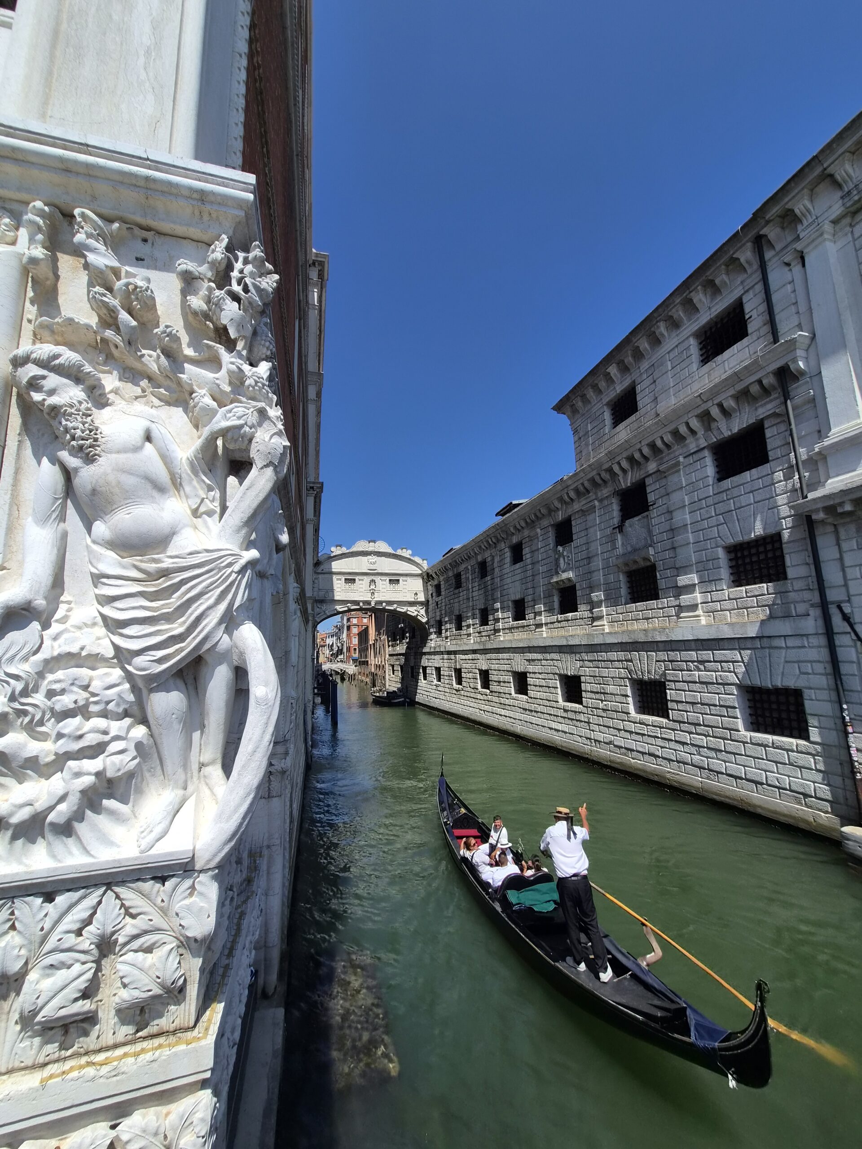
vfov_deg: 106.2
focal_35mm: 13
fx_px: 432
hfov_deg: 89.9
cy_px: 574
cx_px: 431
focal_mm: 2.2
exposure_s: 1/5008
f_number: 2.2
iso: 100
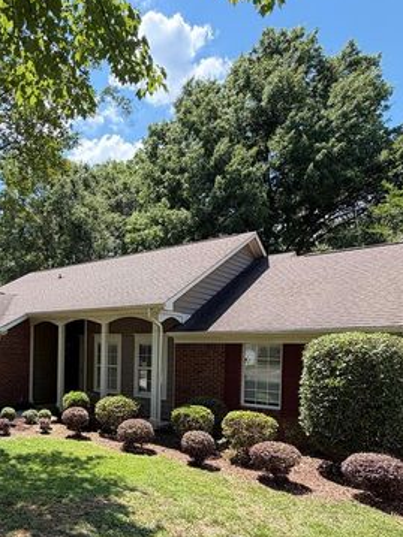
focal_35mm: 26
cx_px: 61
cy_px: 358
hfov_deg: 48.9
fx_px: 404
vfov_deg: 65.5
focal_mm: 2.22
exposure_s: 1/535
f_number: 2.2
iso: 40
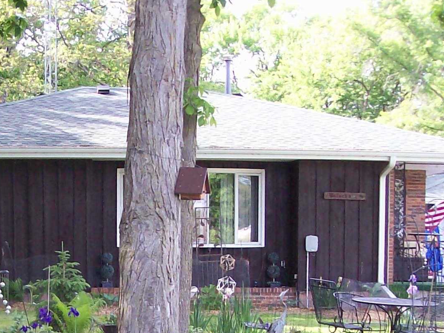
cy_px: 257
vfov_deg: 15.3
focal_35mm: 96
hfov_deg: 20.3
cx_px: 101
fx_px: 1231
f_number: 2.7
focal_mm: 6
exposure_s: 1/115
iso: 80
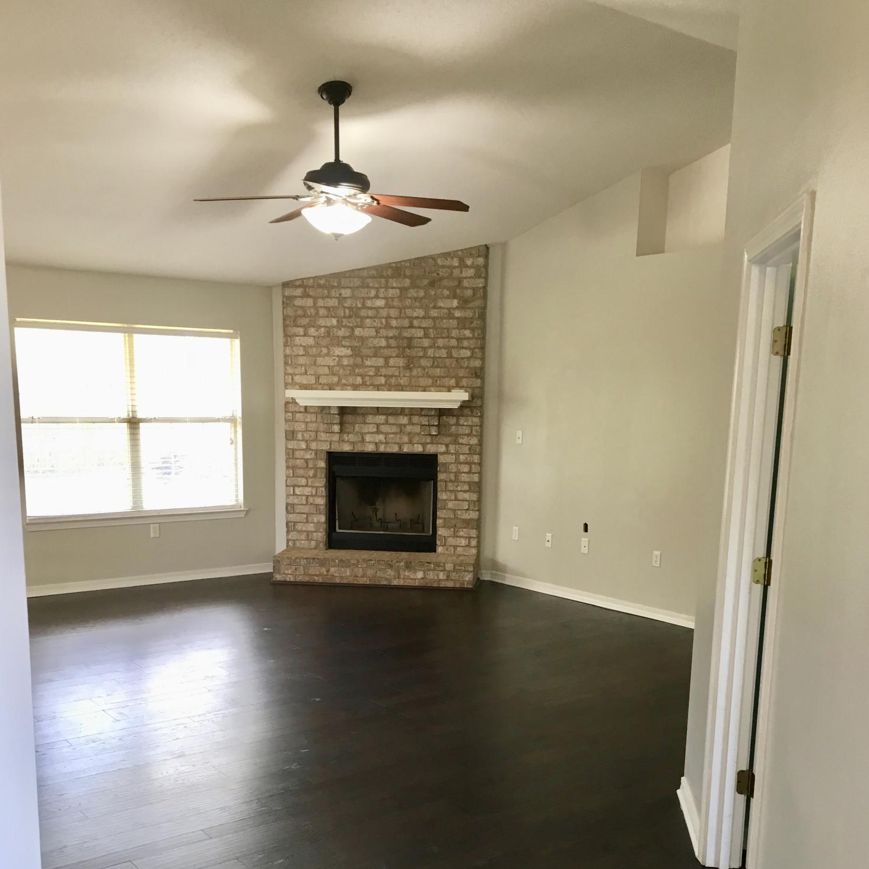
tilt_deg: -10.4
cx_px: 434
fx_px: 994
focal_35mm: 35
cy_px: 586
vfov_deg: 46.4
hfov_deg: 47.2
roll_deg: -0.1
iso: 50
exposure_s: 1/30
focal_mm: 4.15
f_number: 2.2
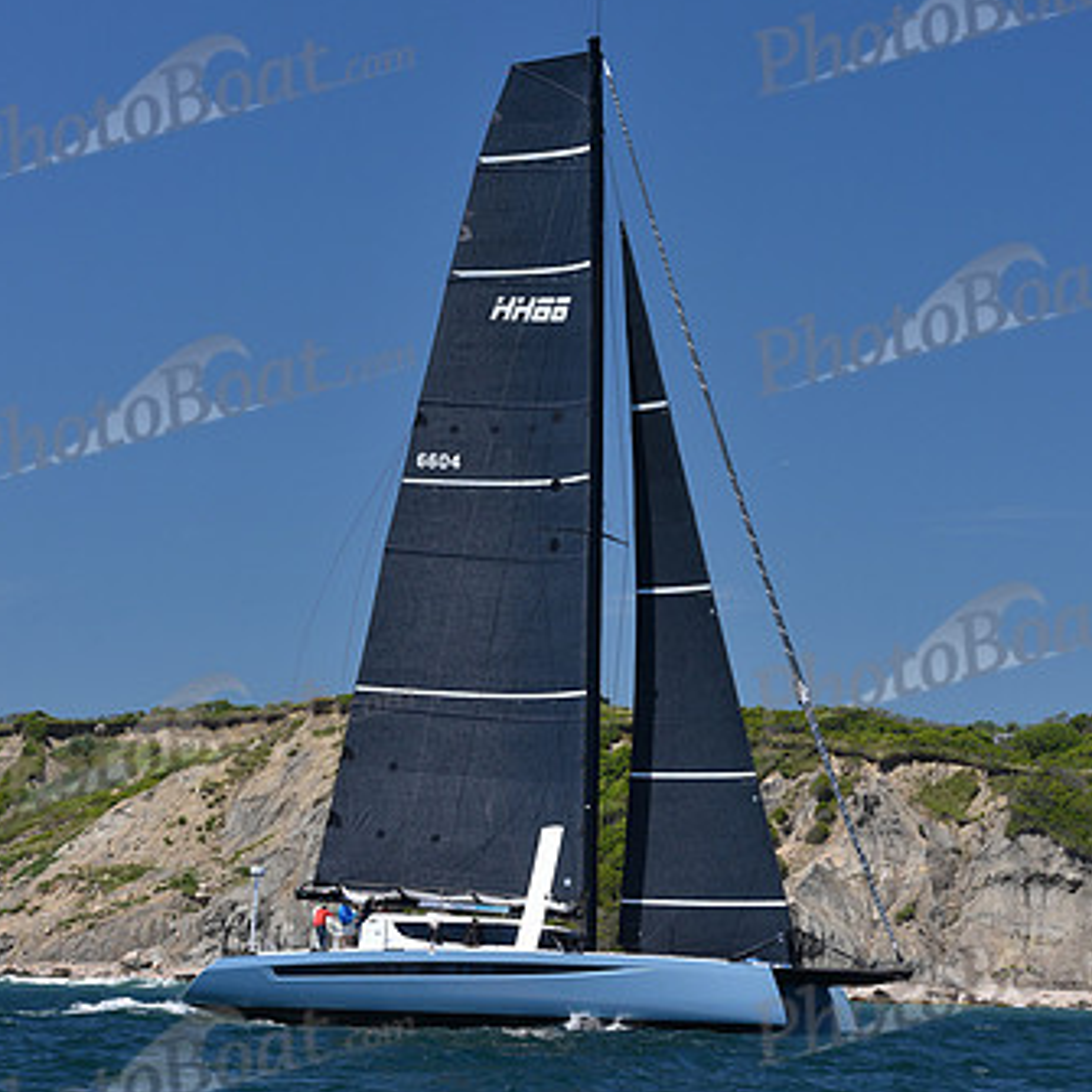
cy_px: 528
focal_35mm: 140
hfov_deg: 12.5
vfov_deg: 12.5
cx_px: 585
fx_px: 4997
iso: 250
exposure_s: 1/800
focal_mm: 95
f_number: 5.6
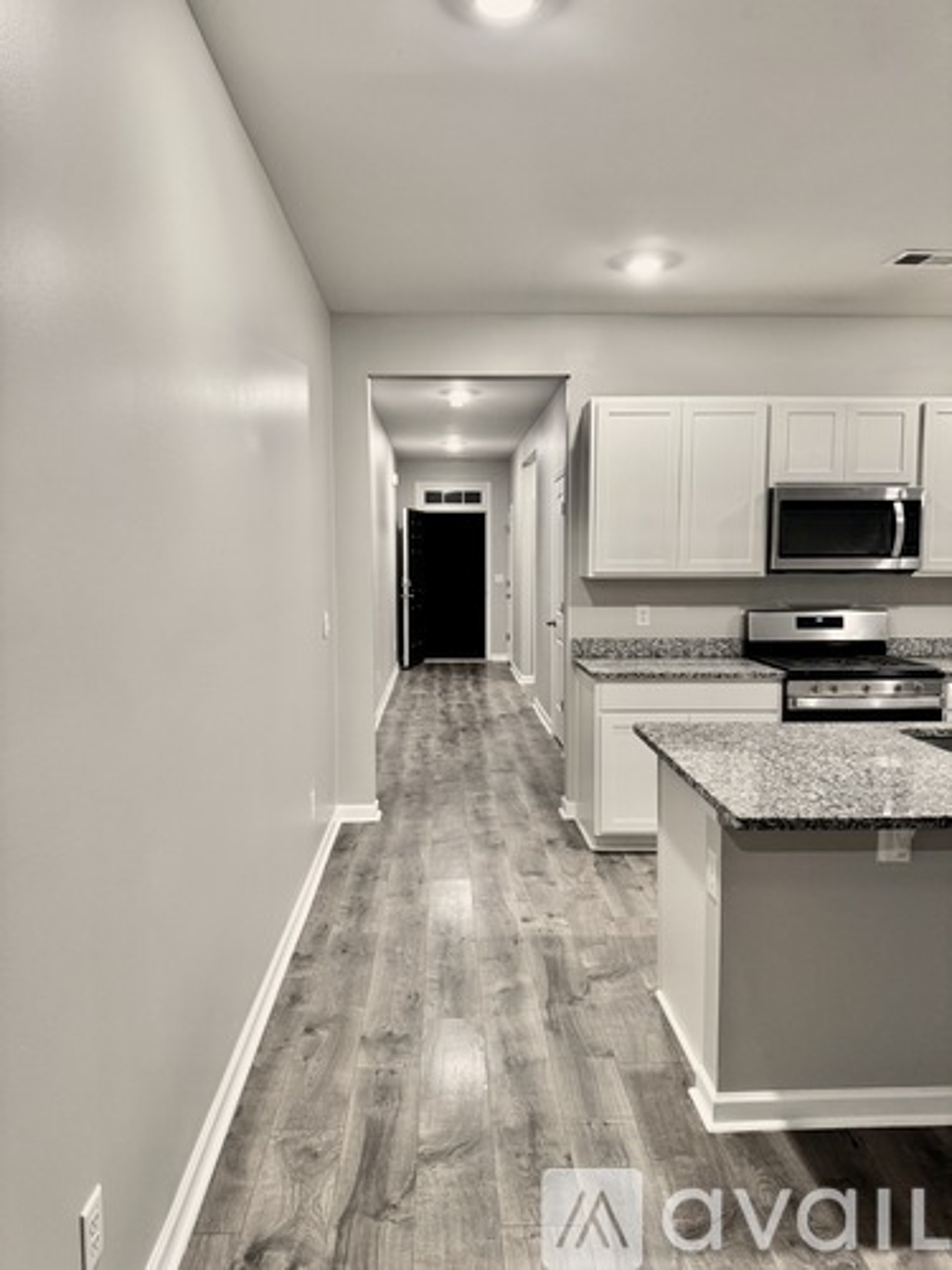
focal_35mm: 24
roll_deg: +0.6
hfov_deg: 56.8
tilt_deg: -5.1
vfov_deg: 71.6
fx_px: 880
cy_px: 635
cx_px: 476
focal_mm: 6.76
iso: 250
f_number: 1.78
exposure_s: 1/60
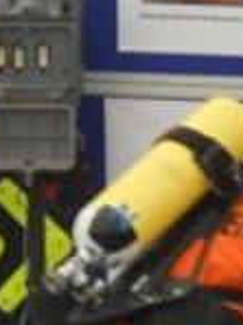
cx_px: 563
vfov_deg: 6.8
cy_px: 310
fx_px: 2724
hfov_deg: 5.0
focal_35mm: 291
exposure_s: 1/60
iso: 80
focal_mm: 9.8
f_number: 4.8
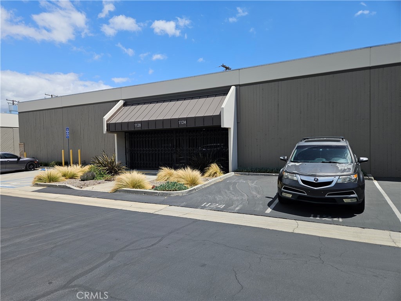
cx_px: 200
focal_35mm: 23
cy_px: 150
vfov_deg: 58.9
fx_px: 266
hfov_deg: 73.9
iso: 25
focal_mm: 5.4
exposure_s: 1/2240
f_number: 1.8
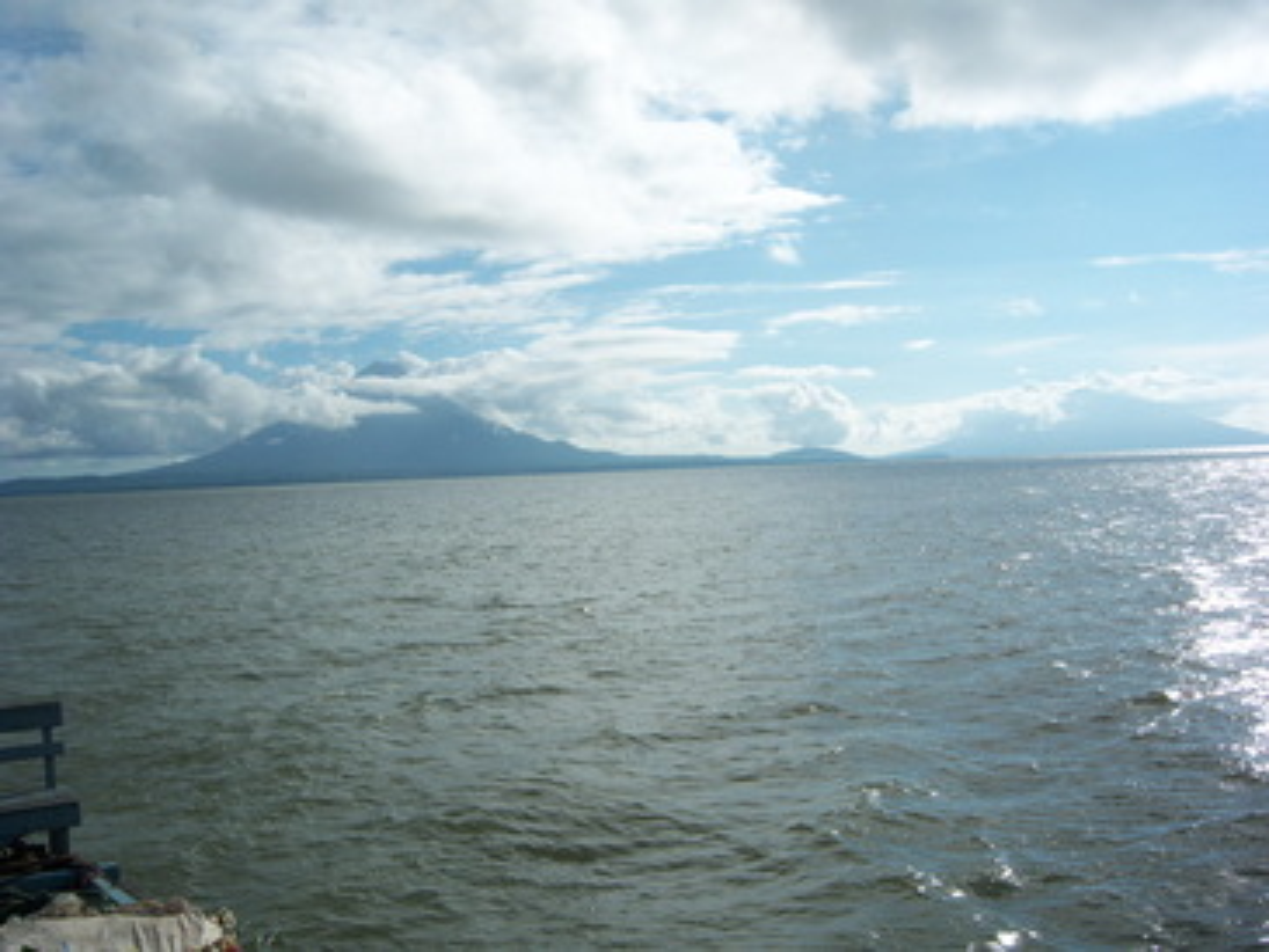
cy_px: 476
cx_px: 634
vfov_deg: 39.7
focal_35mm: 36
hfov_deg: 51.3
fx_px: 1320
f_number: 4.8
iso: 80
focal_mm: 7.5
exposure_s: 1/2000
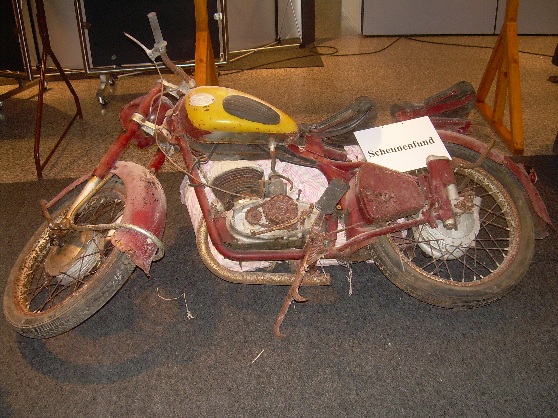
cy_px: 209
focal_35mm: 38
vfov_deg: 37.7
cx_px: 279
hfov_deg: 49.0
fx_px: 613
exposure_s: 1/60
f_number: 2.8
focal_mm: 6.3
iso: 168
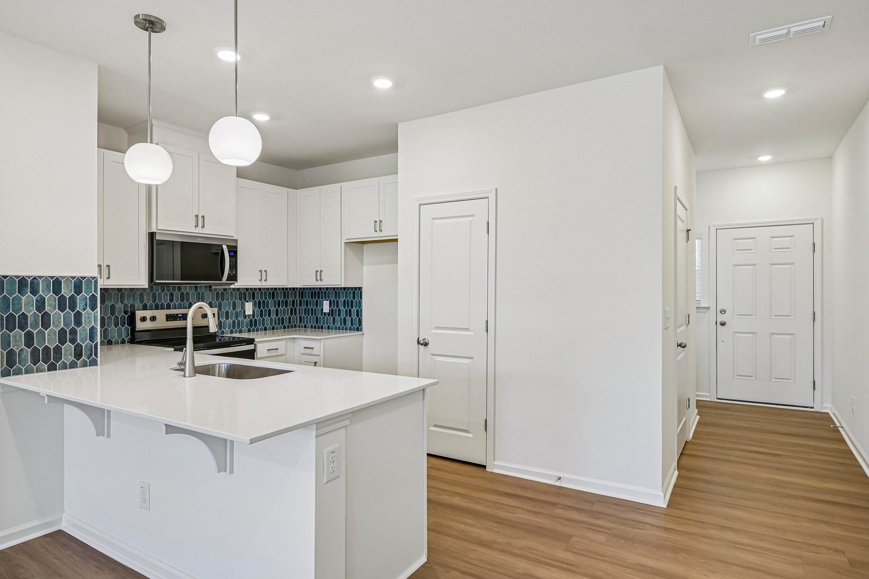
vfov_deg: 63.2
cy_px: 290
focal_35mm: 20
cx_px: 434
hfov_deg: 85.4
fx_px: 471
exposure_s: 1/20
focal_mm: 19.5
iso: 160
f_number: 8
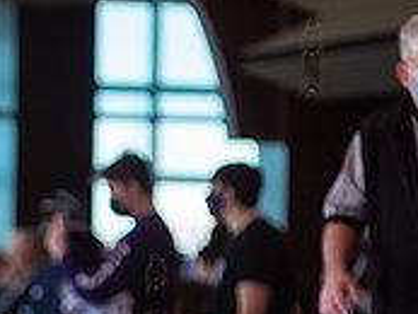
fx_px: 8434
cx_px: -239
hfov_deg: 2.8
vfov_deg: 2.1
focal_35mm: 698
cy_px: 434
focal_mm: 185
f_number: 4.5
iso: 400
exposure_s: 1/400
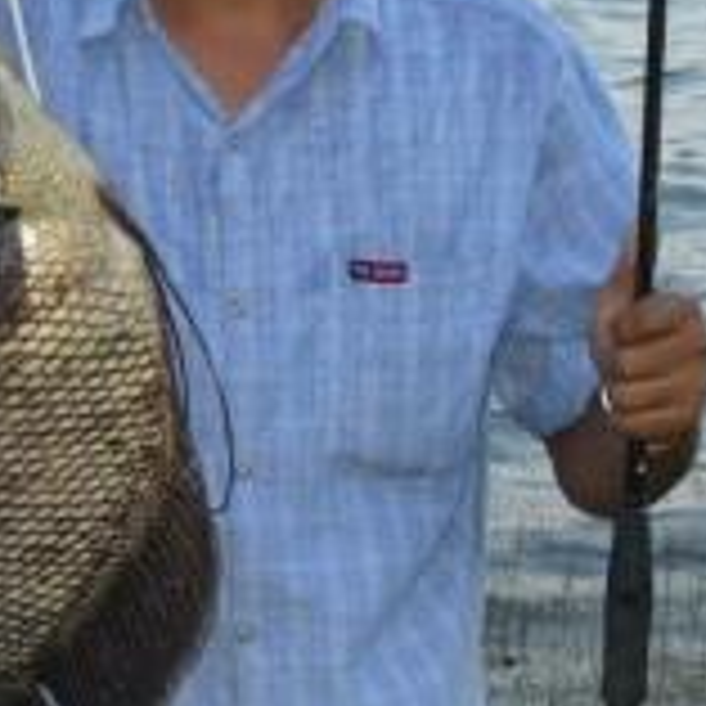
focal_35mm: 166
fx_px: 3830
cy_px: 180
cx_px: 166
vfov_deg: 10.5
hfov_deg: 10.5
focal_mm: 7.9
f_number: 3
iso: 80
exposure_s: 1/125
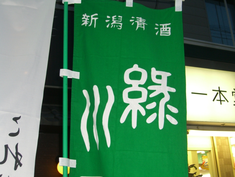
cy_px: 88
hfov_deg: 33.8
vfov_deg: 25.7
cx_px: 118
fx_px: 387
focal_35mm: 57
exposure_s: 1/60
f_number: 3.6
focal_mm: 11.8
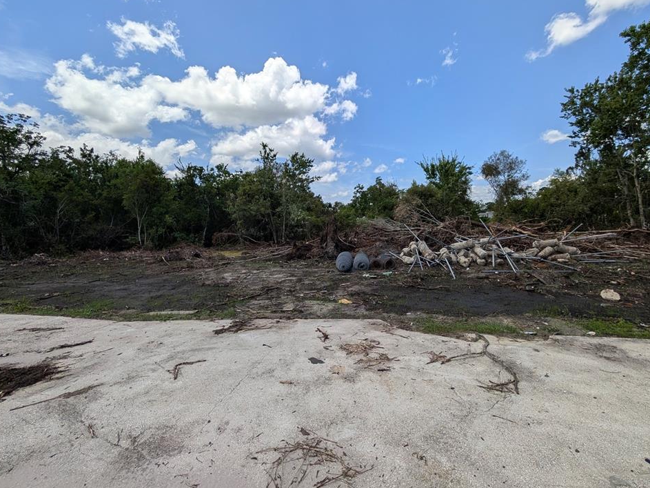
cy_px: 226
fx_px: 244
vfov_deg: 89.7
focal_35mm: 13
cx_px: 333
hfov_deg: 106.2
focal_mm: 2.02
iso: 53
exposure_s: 1/4878
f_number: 1.7
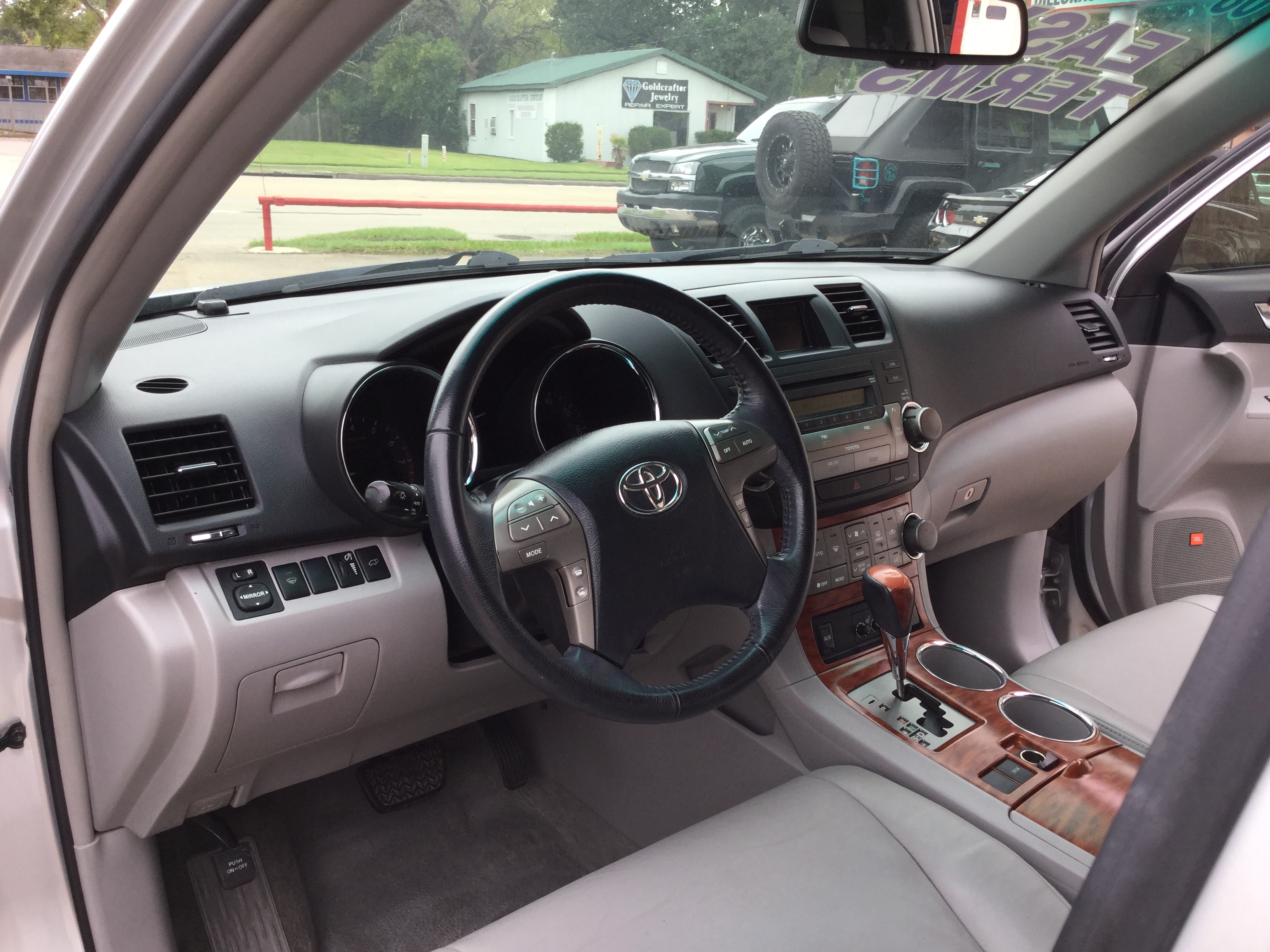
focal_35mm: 31
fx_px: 1137
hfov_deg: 58.4
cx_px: 635
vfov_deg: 45.4
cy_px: 476
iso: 25
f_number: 2.4
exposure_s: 1/205
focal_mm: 3.3
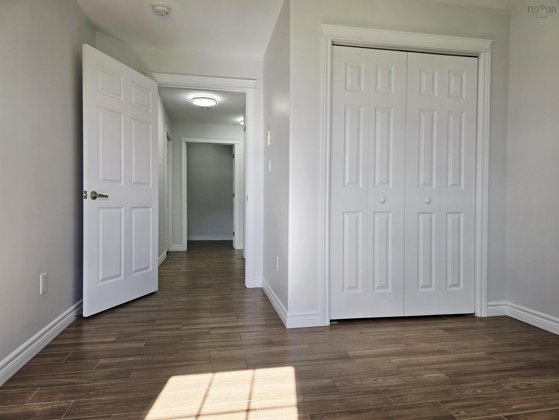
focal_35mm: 23
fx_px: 371
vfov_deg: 58.9
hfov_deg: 73.9
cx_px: 280
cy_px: 210
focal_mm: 6.3
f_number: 1.7
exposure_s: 1/120
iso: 16
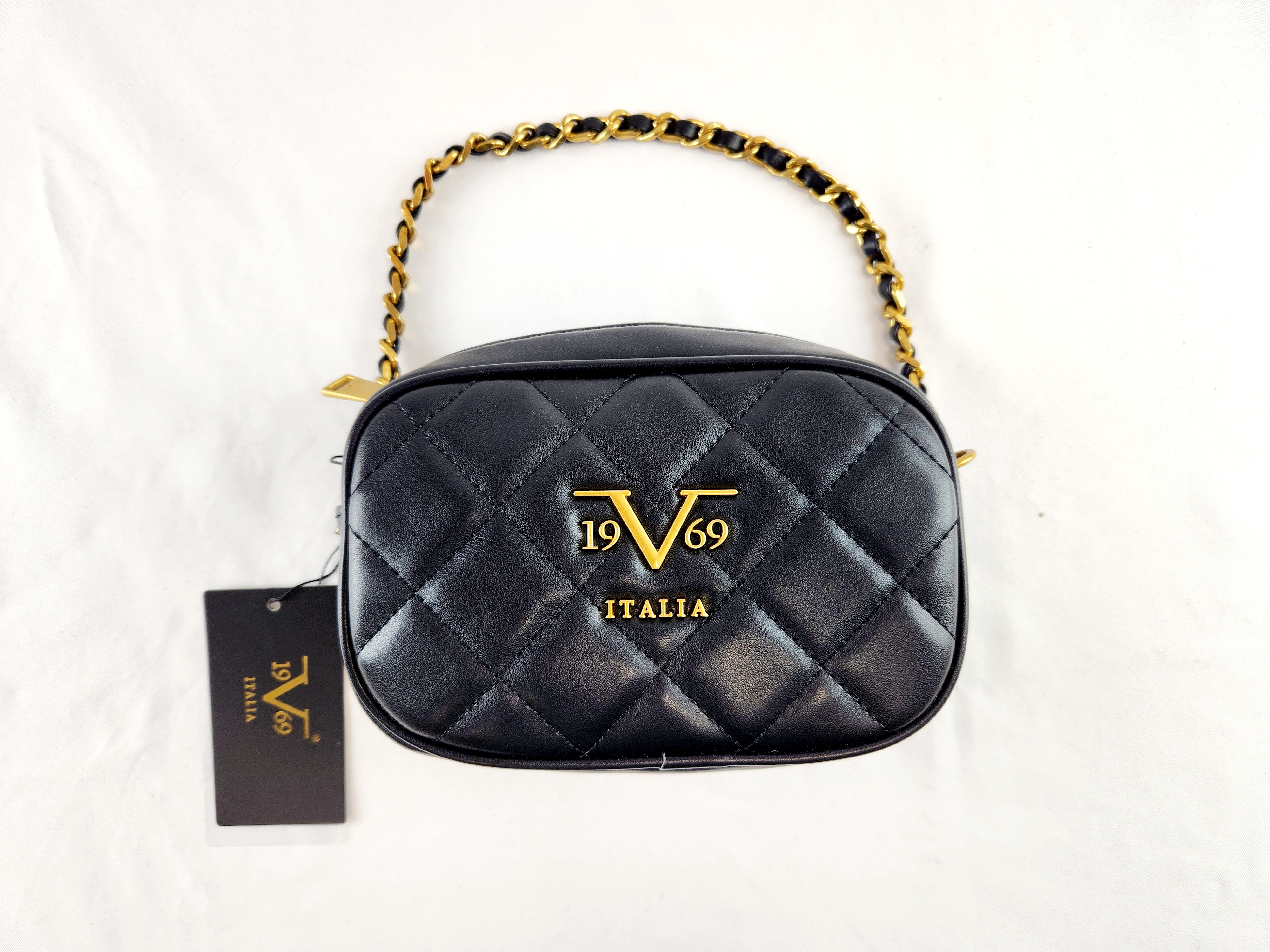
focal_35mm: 23
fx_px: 844
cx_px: 635
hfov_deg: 73.9
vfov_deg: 58.9
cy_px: 476
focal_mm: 5.4
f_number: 1.8
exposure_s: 1/105
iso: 20
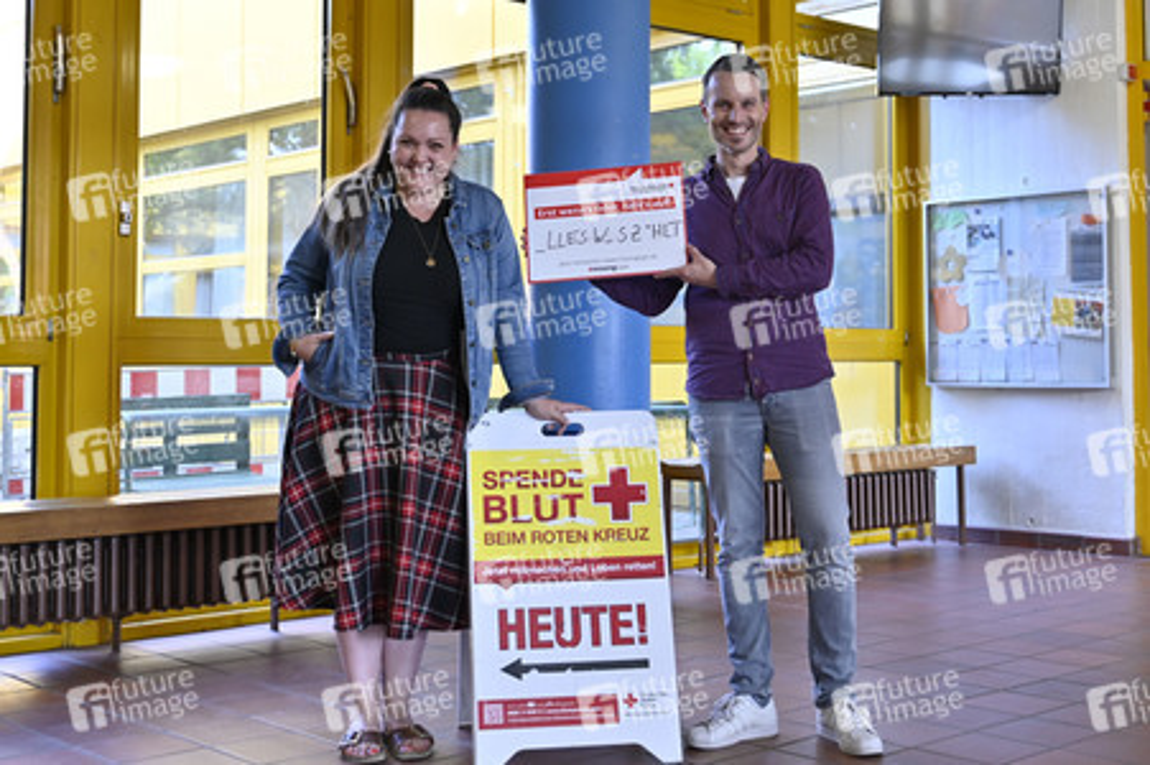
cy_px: 382
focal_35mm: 38
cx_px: 575
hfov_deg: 50.7
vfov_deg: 35.0
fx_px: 1213
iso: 640
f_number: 2.8
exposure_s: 1/250
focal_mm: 38
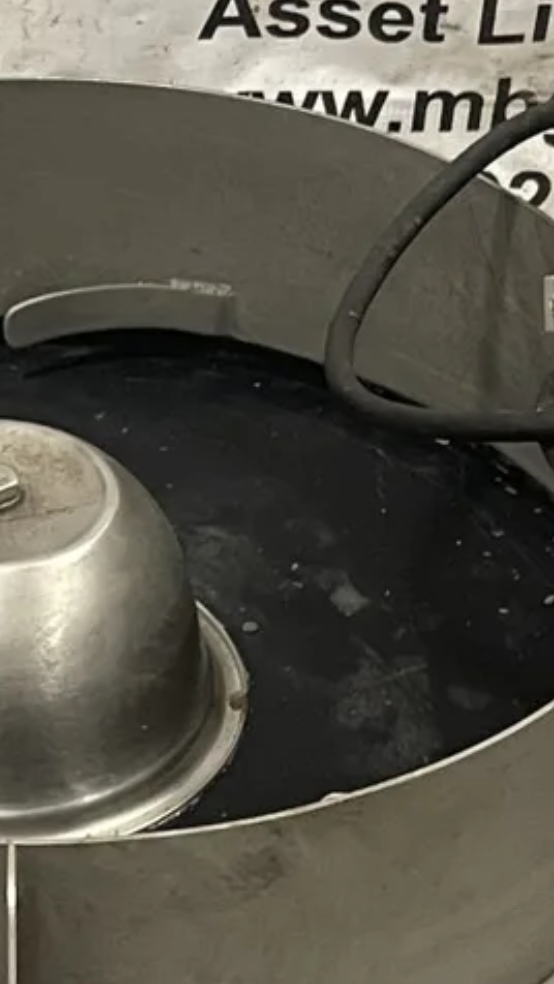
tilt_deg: -31.0
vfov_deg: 17.8
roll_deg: +0.2
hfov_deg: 10.1
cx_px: -95
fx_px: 3106
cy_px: 170
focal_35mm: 119
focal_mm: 4.2
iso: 320
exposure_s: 1/40
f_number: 1.6
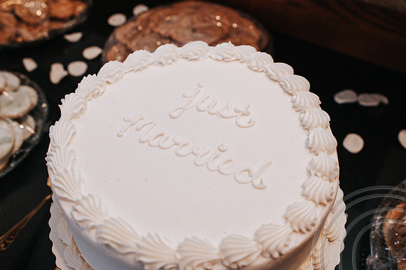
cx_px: 210
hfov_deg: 52.8
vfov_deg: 36.6
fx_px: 409
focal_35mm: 36
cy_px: 130
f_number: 4.5
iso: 800
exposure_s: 1/200
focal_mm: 35
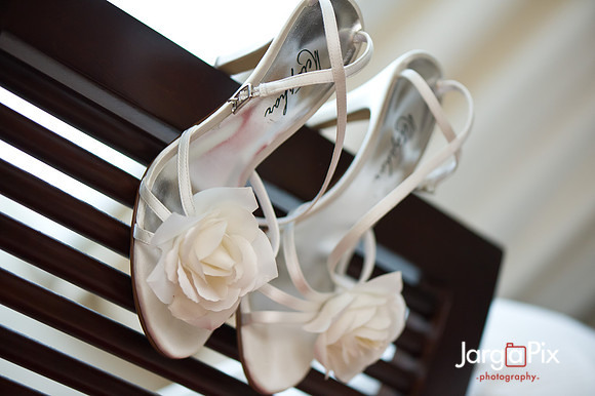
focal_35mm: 105
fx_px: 1734
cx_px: 298
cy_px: 198
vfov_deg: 13.0
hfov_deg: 19.5
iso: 1600
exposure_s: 1/125
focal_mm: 105
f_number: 3.2
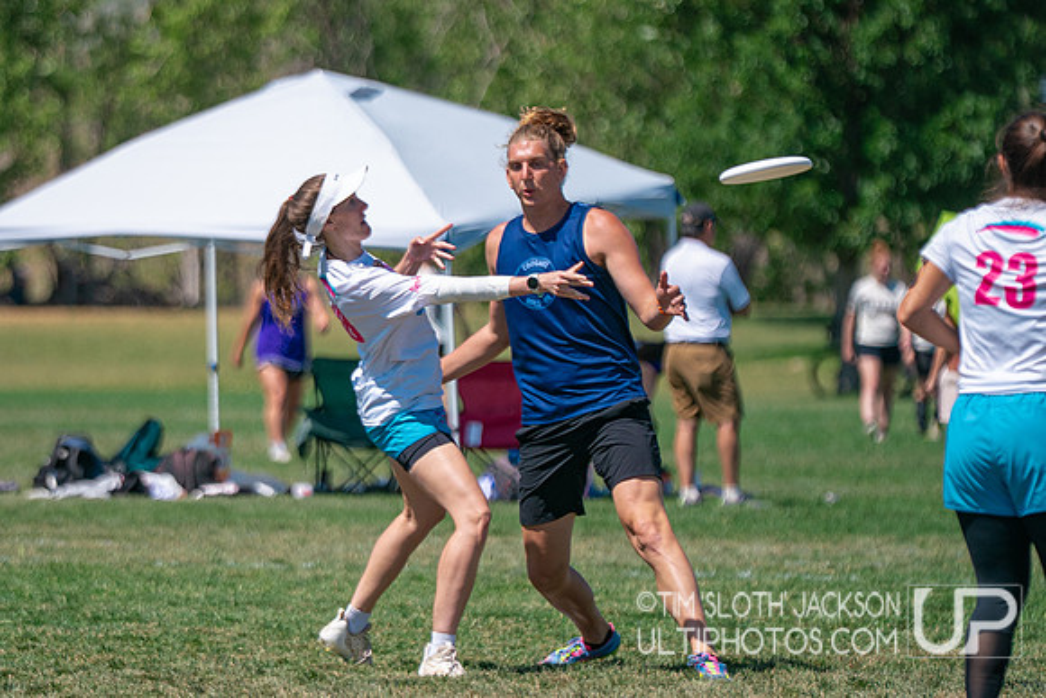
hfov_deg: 5.9
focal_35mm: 347
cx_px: 361
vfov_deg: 4.0
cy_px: 365
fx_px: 10070
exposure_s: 1/5000
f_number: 2.8
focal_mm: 200
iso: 250
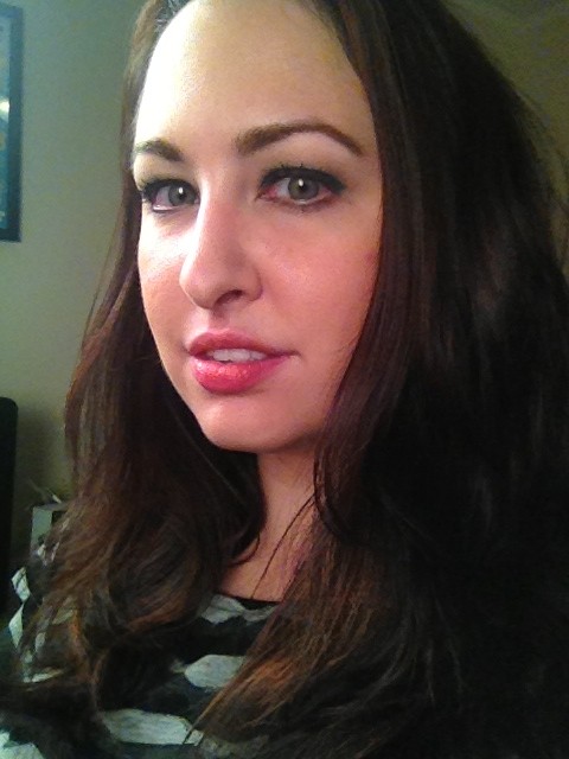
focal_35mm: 35
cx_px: 284
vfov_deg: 52.6
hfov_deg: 40.7
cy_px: 380
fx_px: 767
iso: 125
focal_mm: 1.85
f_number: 2.4
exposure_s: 1/300
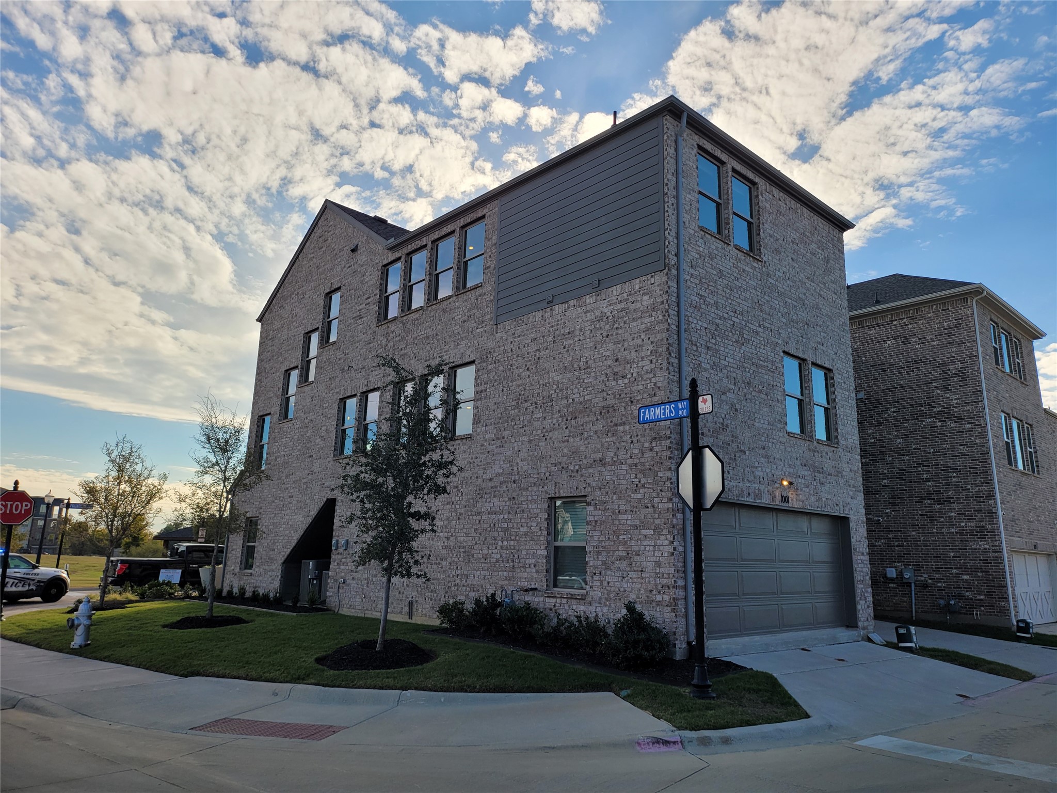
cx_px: 528
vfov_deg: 53.1
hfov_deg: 67.3
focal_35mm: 26
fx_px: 794
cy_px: 396
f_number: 1.8
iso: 40
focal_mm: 5
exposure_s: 1/2371
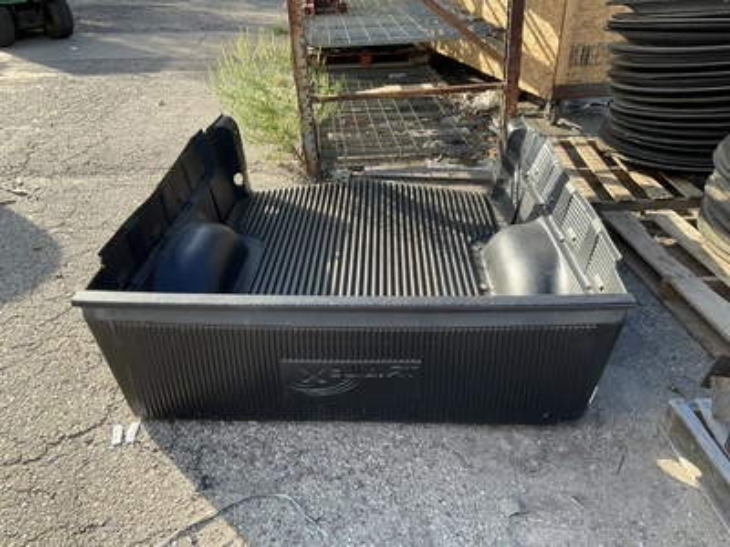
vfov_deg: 48.2
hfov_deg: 61.7
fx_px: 612
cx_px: 365
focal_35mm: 29
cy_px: 274
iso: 25
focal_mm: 3
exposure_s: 1/261
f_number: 1.8
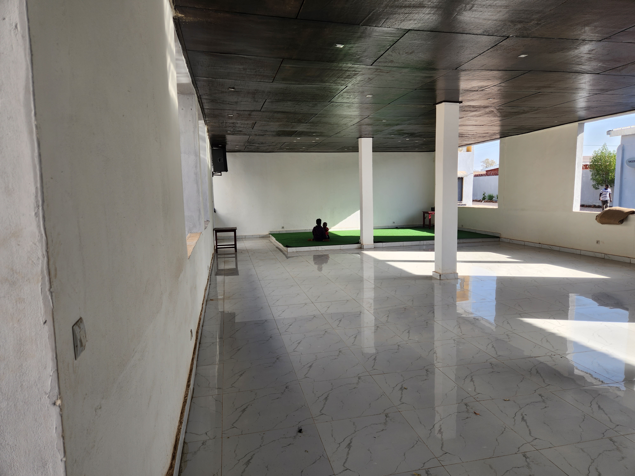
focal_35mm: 23
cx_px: 318
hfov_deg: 73.9
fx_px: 422
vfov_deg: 58.9
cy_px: 238
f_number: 1.8
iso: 20
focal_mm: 5.4
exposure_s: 1/410
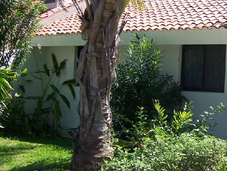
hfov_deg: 28.1
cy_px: 86
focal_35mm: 68
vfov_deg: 21.6
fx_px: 446
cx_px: 175
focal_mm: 6
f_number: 3
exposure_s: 1/750
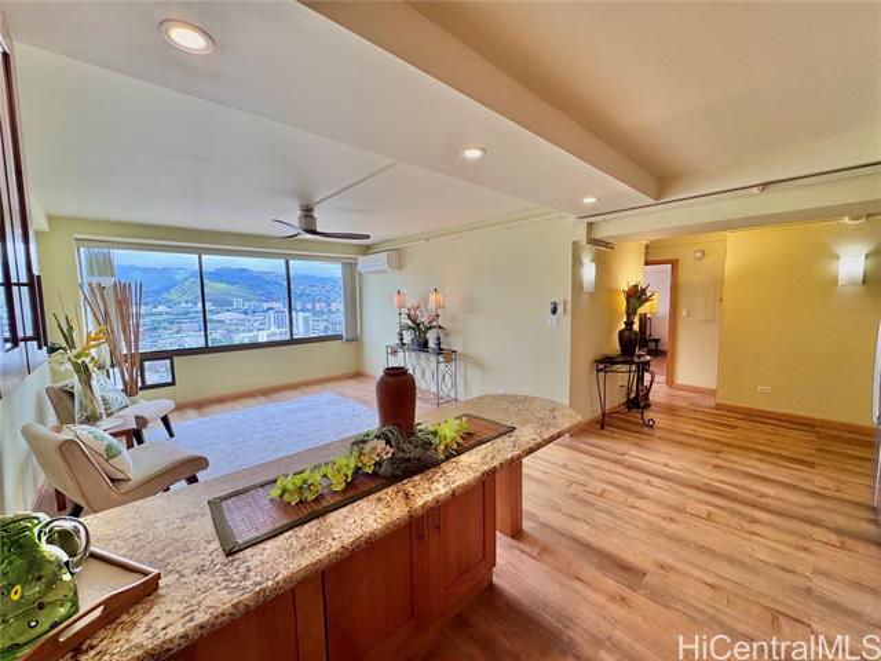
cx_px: 440
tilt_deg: -7.0
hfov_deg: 102.1
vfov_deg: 85.7
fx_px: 356
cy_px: 330
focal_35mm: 14
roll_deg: +0.7
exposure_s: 1/160
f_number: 2.2
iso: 40
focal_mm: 2.22
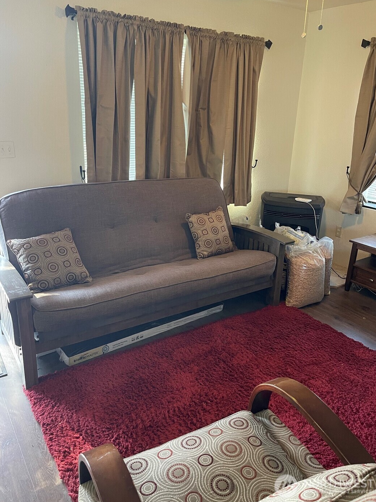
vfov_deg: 67.3
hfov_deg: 53.0
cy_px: 242
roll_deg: -1.1
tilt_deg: -19.2
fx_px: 377
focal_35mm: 26
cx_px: 189
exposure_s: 1/60
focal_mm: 5.1
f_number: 1.6
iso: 500
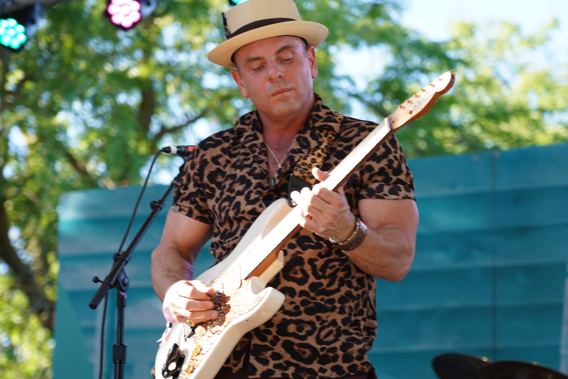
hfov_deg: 13.9
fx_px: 2335
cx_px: 208
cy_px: 210
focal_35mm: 148
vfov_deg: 9.3
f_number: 4
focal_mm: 105
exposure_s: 1/160
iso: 160
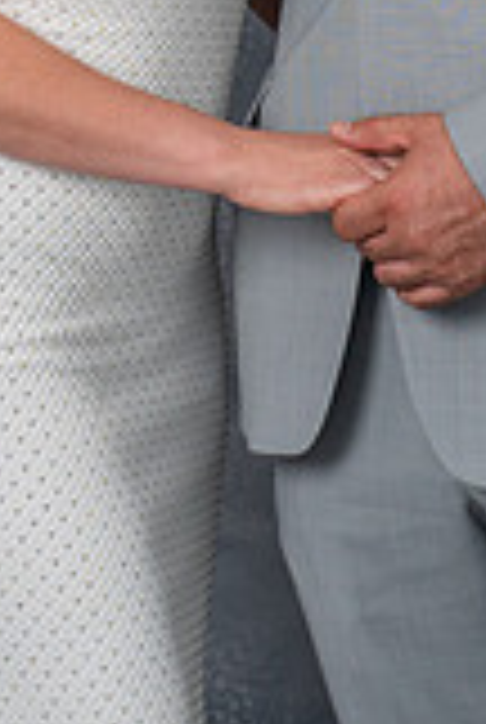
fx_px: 5222
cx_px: 162
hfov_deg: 5.3
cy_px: -274
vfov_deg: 7.8
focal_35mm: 259
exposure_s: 1/160
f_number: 5.6
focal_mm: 62
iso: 200
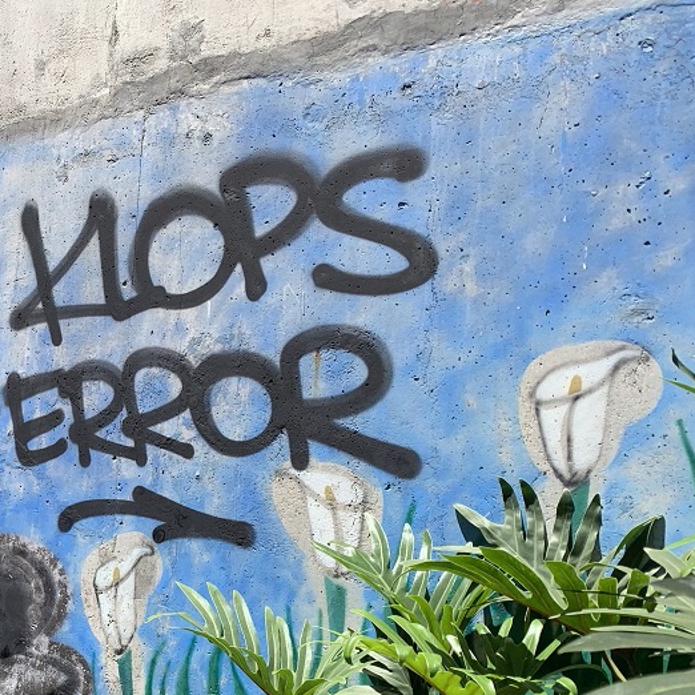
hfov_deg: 36.4
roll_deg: -4.2
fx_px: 999
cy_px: 463
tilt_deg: +4.2
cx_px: 93
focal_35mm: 44
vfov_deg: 37.9
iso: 25
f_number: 1.8
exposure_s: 1/1054
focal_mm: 4.25
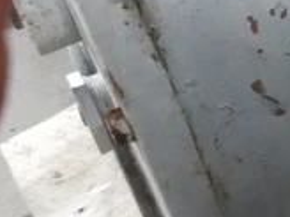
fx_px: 922
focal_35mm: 110
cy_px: -17
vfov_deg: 13.2
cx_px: 520
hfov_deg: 15.4
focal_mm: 4.3
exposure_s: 1/200
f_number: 2.8
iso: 1600
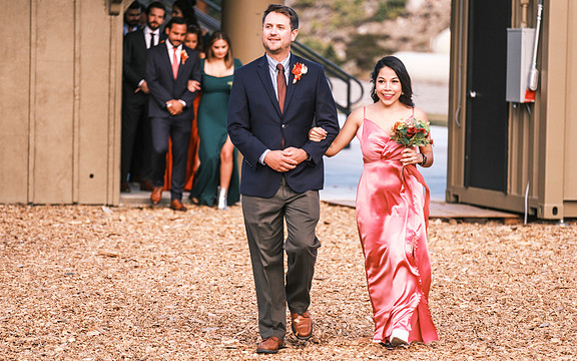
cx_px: 290
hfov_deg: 11.0
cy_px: 178
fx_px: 3003
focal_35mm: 191
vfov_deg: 6.9
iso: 400
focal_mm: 124.3
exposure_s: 1/800
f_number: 2.8
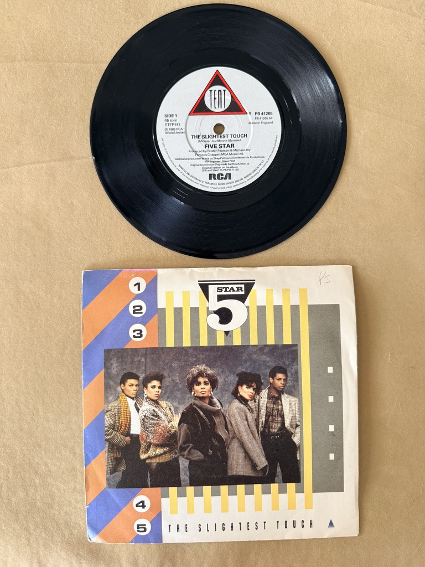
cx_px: 212
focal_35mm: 24
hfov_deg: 56.8
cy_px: 284
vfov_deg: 71.6
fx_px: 393
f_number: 1.78
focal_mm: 6.76
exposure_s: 1/50
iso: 250
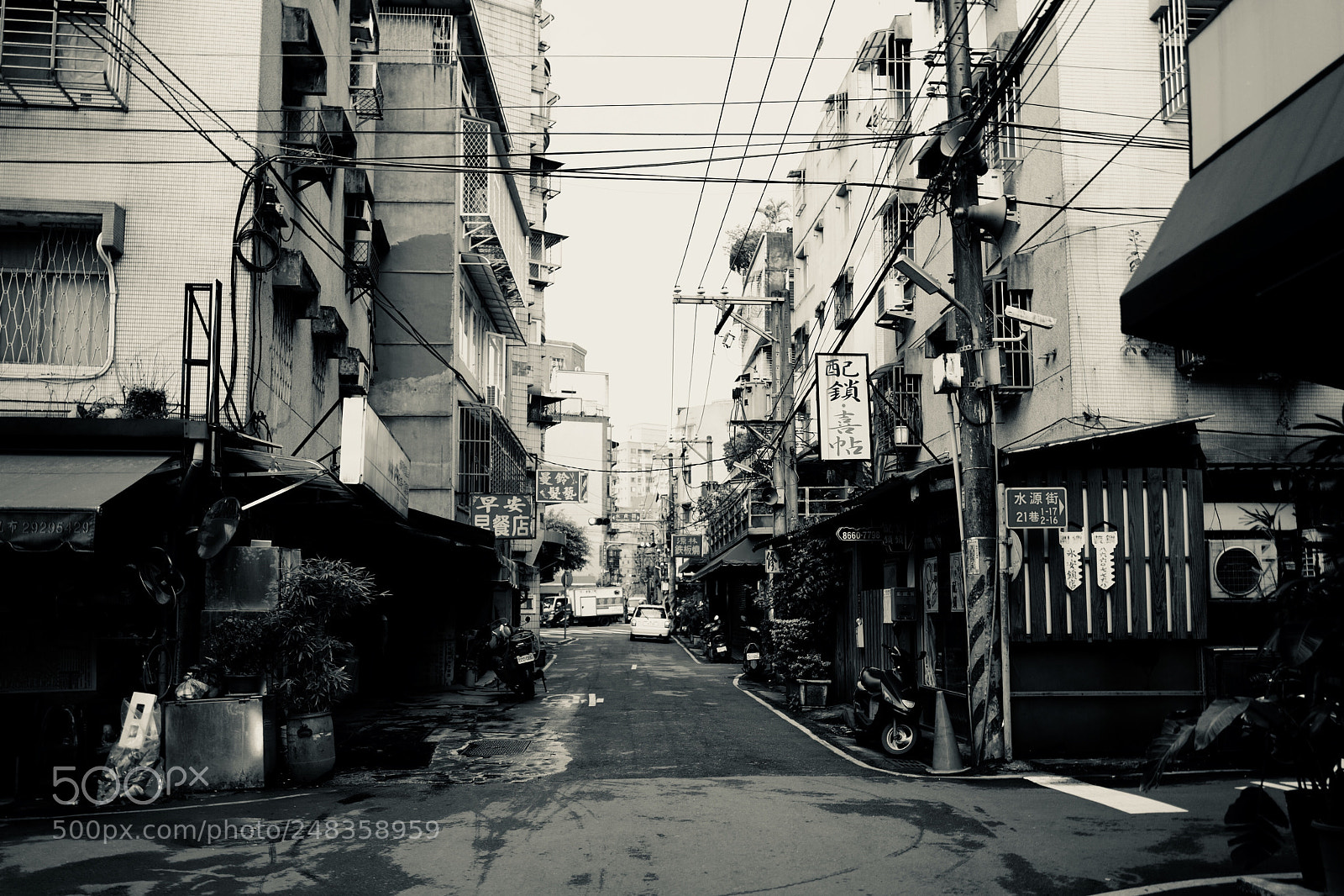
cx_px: 672
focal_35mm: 28
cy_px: 448
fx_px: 1045
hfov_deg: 65.5
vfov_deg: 46.4
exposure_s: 1/160
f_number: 1.7
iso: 100
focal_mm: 28
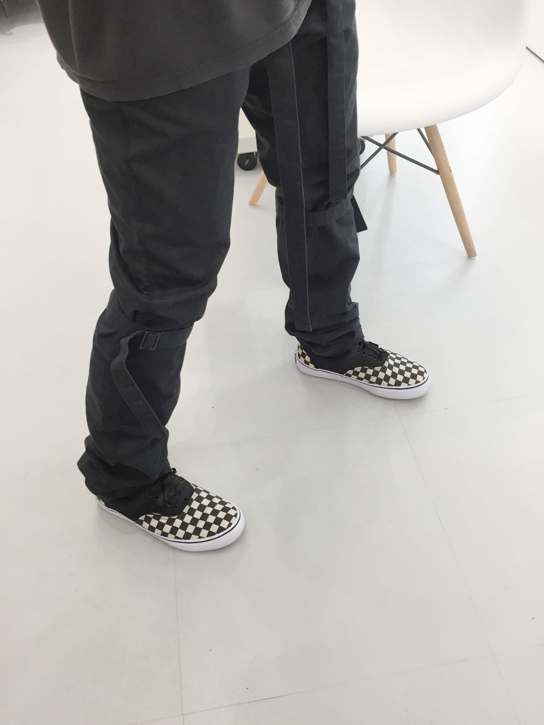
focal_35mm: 29
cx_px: 272
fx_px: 608
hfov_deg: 48.2
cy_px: 362
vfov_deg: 61.7
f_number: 2.2
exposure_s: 1/33
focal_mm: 4.15
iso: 32
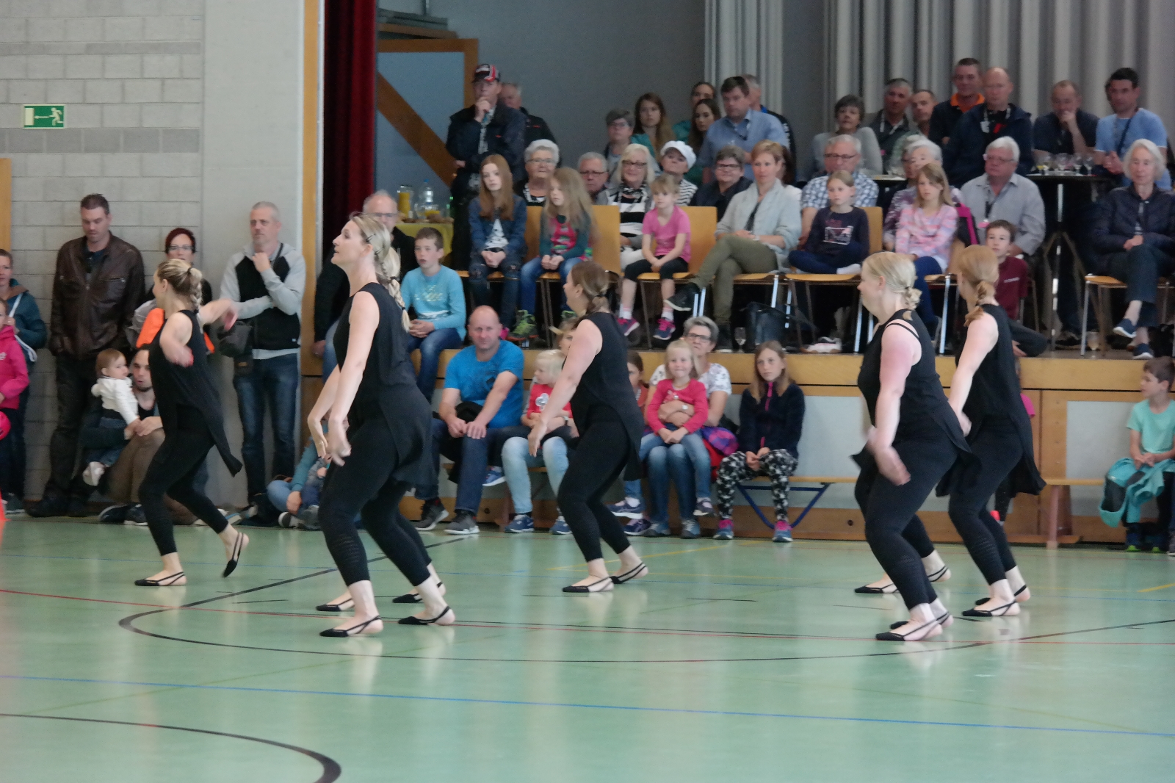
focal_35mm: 137
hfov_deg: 15.0
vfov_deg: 10.0
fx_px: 4470
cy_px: 392
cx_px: 588
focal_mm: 89
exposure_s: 1/100
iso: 3200
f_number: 5
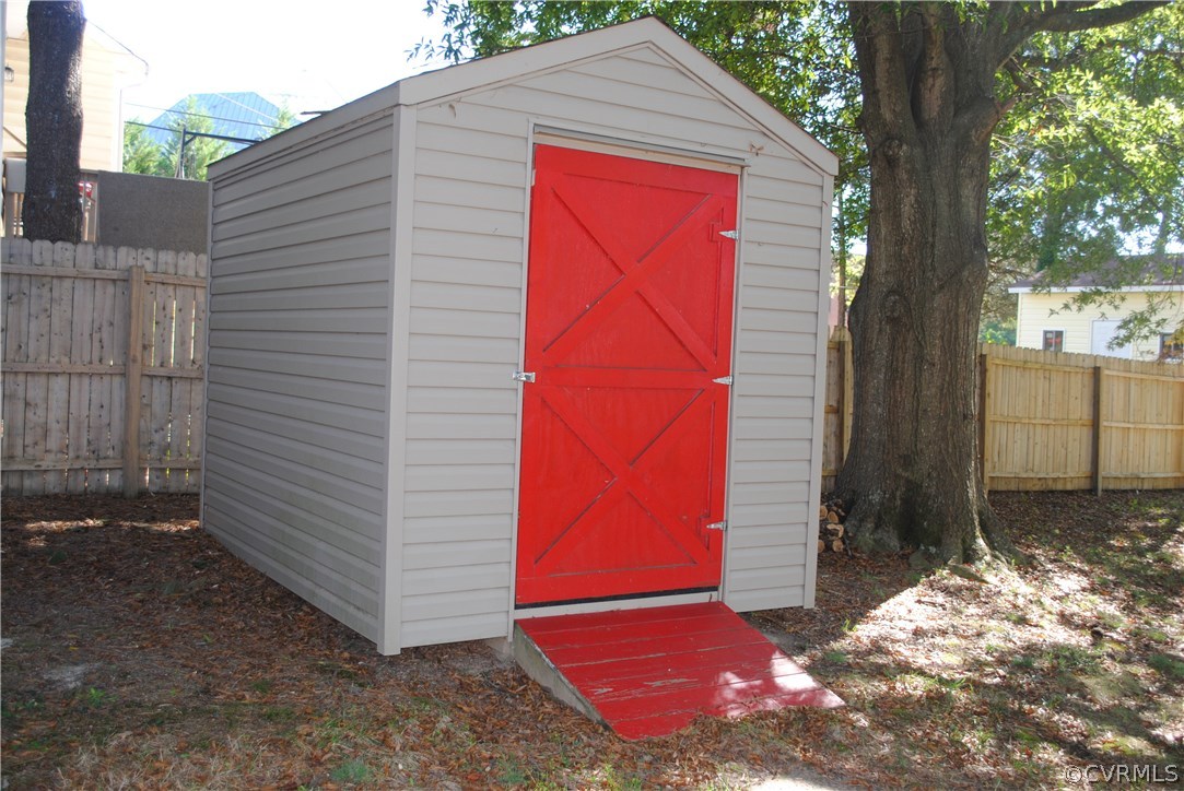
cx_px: 592
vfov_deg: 36.9
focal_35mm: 36
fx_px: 1185
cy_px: 396
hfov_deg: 53.1
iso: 200
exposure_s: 1/100
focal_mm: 24
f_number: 4
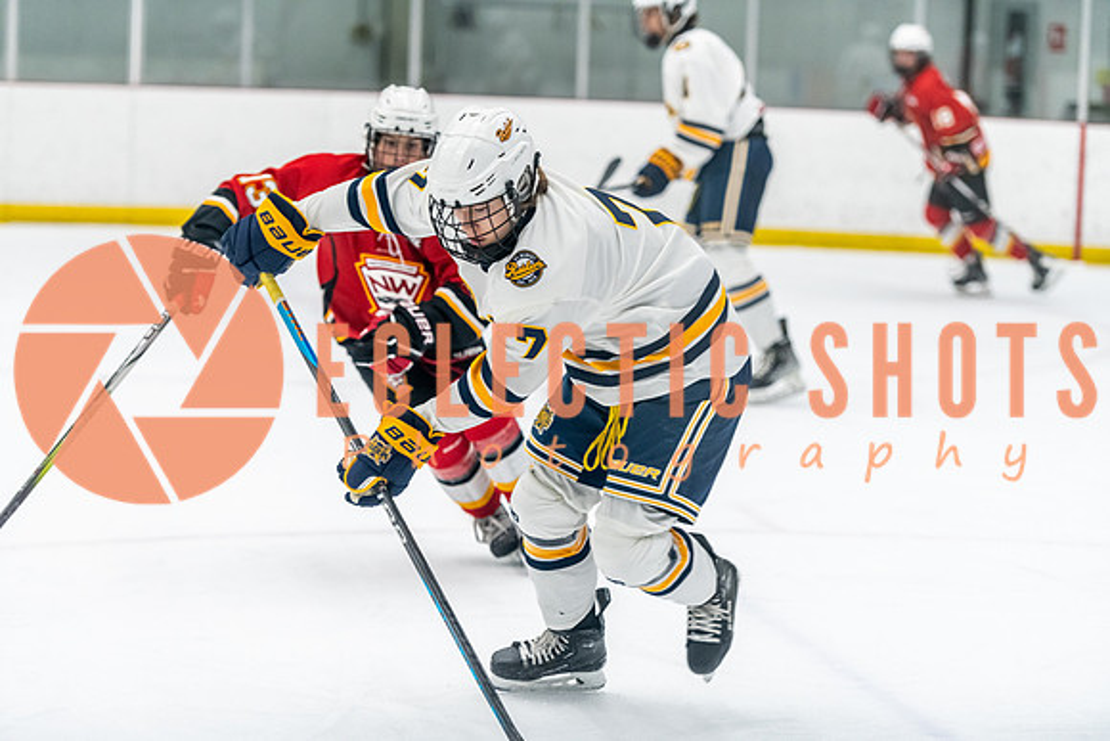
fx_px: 3577
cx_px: 555
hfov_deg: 17.6
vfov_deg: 11.8
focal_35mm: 116
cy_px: 370
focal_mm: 116
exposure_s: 1/800
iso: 3200
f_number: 2.8
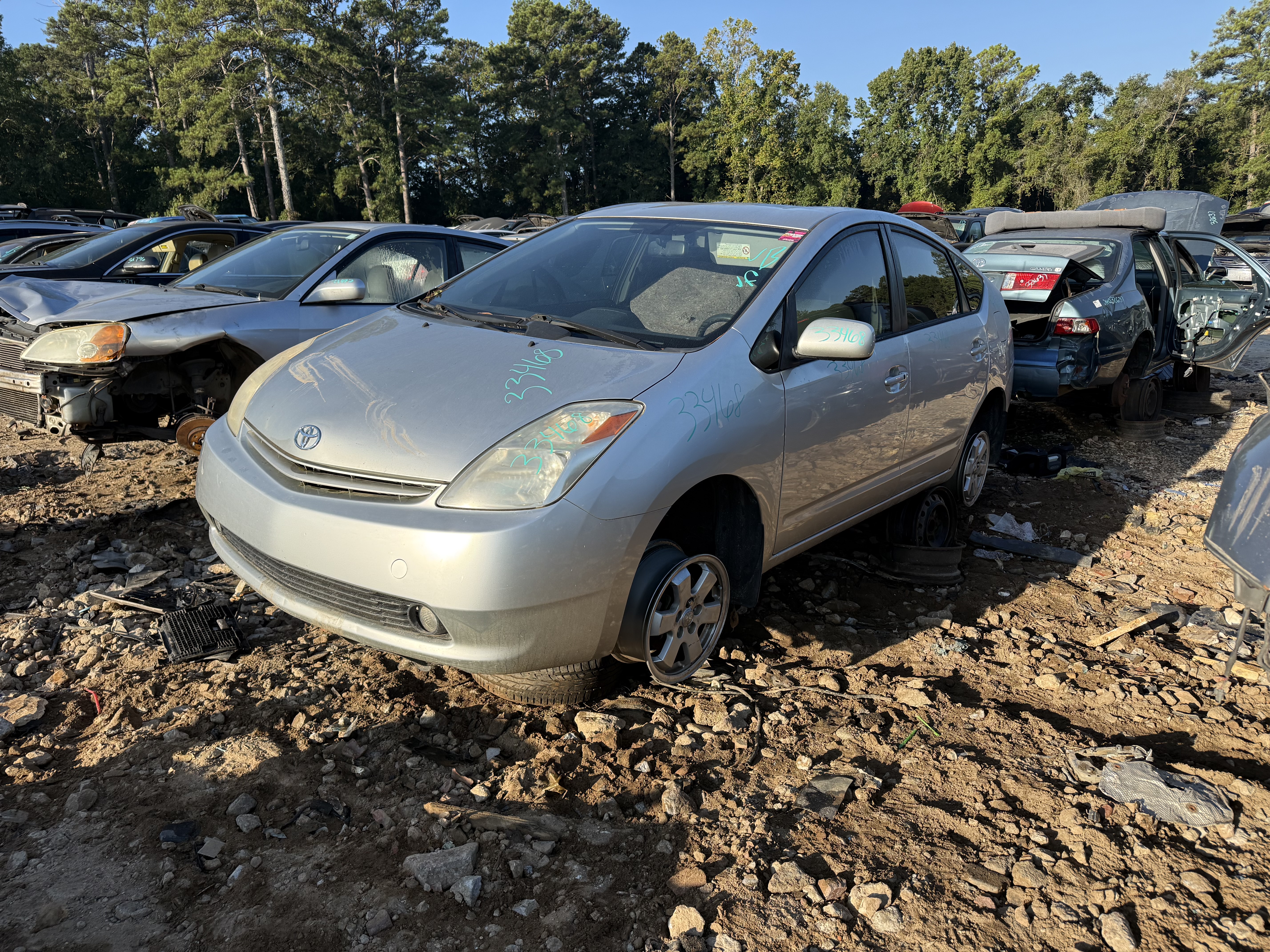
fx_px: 881
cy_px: 476
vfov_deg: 56.8
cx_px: 635
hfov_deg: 71.6
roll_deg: +5.3
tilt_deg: -10.9
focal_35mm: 24
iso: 100
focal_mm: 6.76
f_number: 1.78
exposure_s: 1/2445
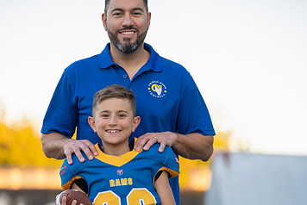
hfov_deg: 10.7
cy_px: 124
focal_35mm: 192
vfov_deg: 7.2
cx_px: 146
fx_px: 1639
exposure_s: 1/320
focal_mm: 118
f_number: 2.8
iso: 320
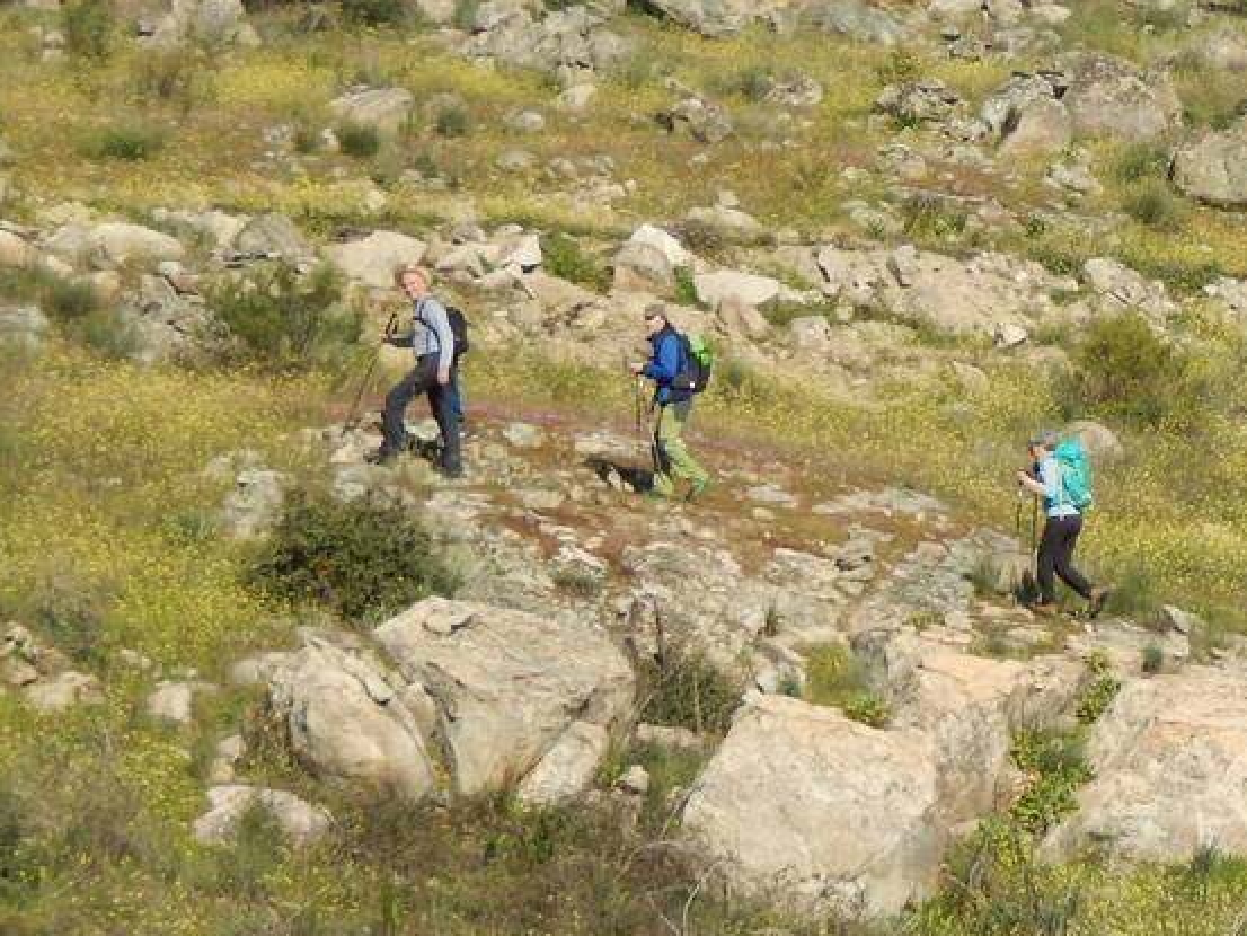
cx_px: 1389
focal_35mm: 118
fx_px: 4252
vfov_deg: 12.5
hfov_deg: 16.2
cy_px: 286
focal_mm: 9.2
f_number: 4.5
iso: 125
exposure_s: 1/800
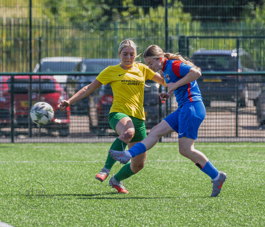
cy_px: 81
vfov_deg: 3.2
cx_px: 120
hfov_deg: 3.8
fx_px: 4028
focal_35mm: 500
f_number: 5
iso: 560
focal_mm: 250
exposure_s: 1/1000
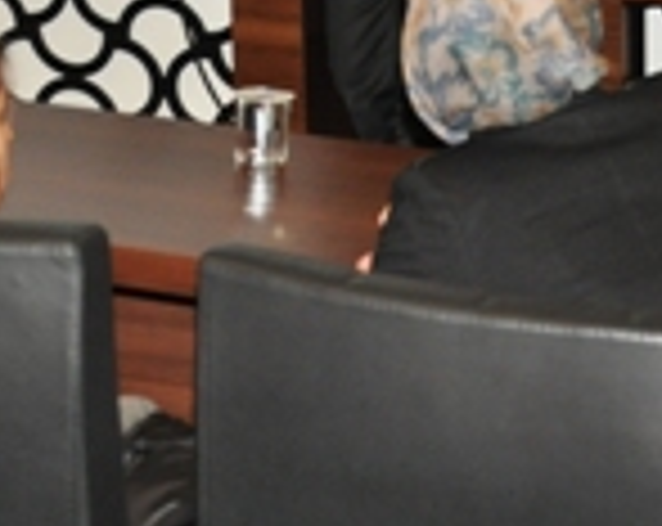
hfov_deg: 14.2
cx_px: 140
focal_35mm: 135
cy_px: -380
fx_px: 2640
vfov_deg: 10.8
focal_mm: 22
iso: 800
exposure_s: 1/60
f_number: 3.8
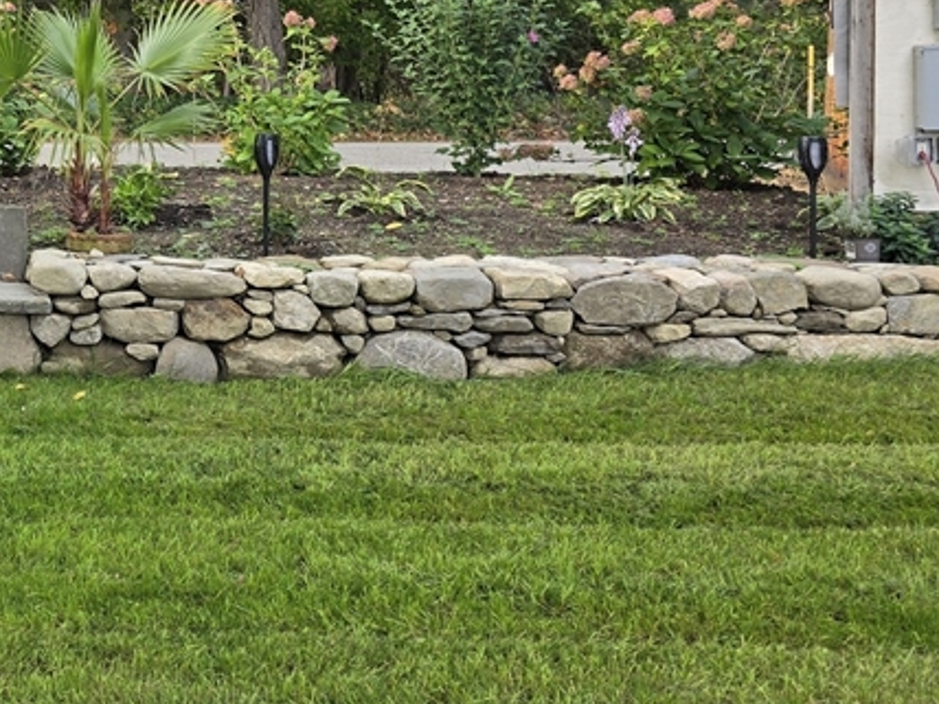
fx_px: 1492
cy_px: 101
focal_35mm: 55
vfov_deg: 25.9
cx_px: -173
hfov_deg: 30.1
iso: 32
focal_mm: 6.3
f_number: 1.7
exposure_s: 1/180
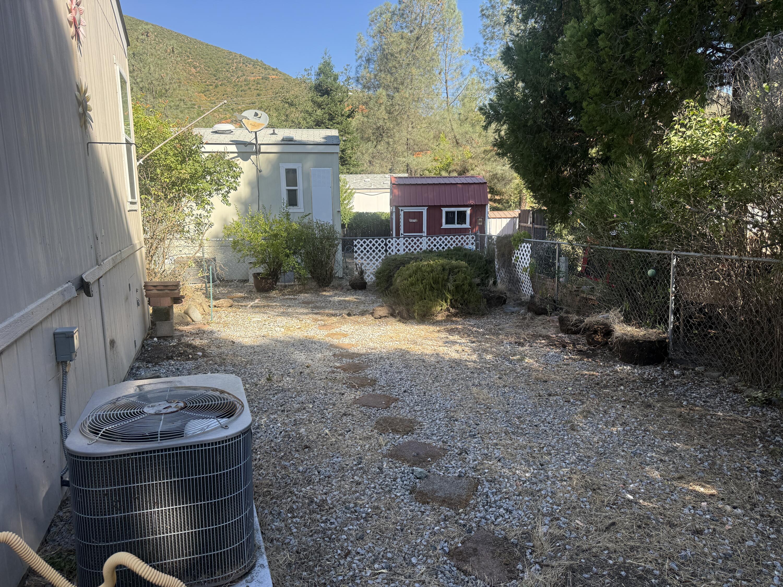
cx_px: 392
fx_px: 543
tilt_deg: -8.2
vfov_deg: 56.8
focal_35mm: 24
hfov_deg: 71.6
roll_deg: +0.6
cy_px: 294
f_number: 1.78
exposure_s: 1/1361
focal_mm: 6.76
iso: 100
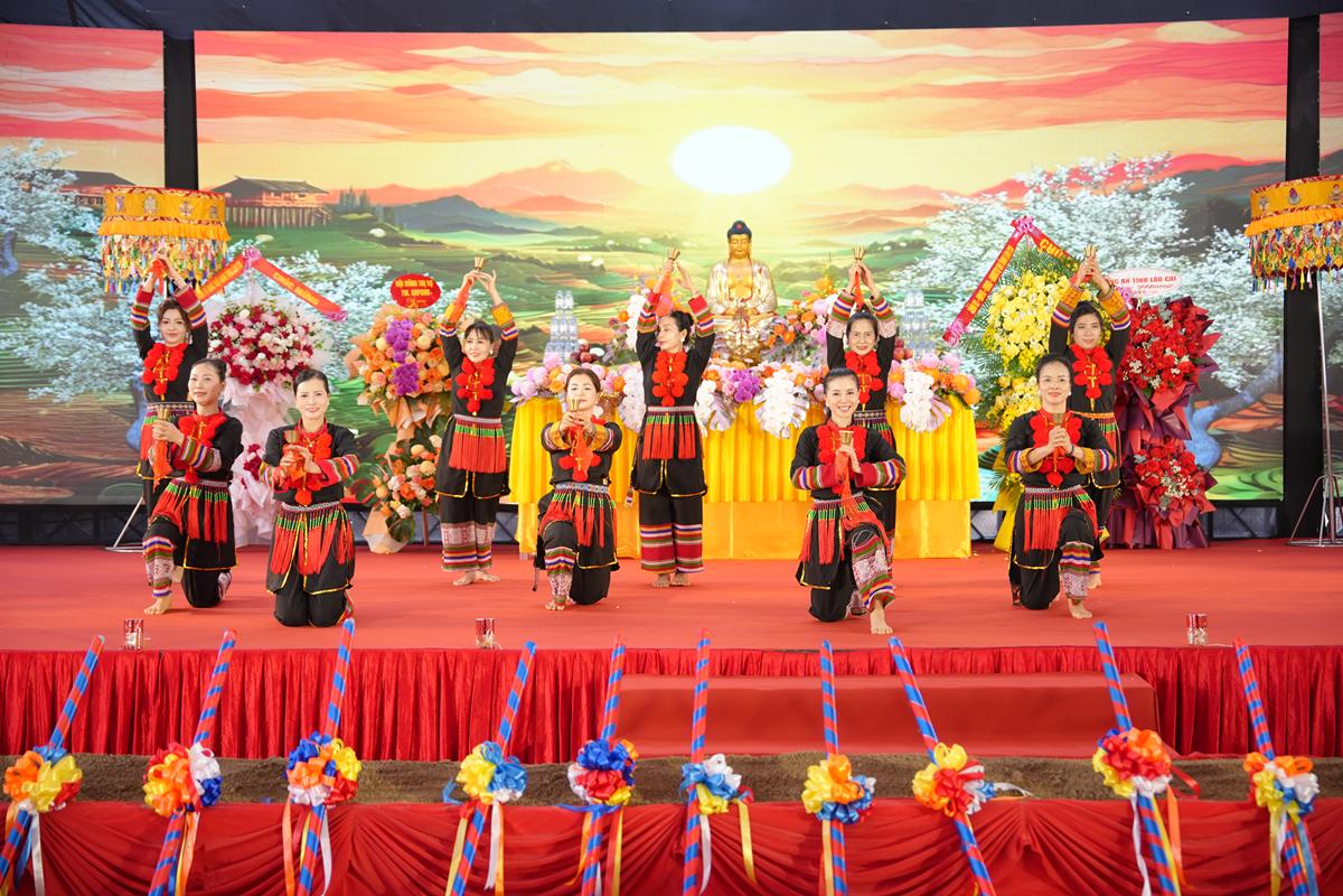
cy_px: 448
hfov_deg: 44.5
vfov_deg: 30.5
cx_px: 672
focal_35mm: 44
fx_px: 1641
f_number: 2.8
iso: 250
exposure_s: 1/160
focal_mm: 44
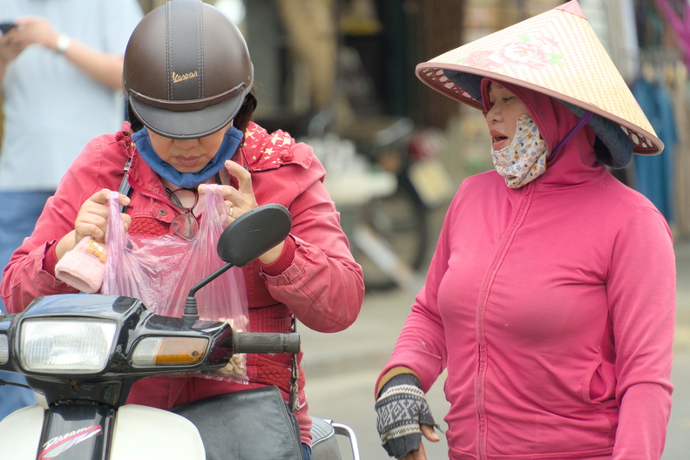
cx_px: 345
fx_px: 8624
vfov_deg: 3.1
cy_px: 230
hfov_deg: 4.6
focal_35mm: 450
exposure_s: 1/500
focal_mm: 300
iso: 640
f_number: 6.3
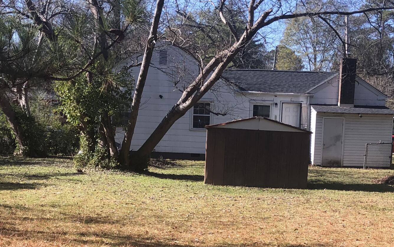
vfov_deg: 19.0
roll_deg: -1.6
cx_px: 221
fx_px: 720
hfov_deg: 30.6
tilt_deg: -8.4
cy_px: 233
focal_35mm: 67
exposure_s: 1/762
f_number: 1.8
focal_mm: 3.99
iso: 20
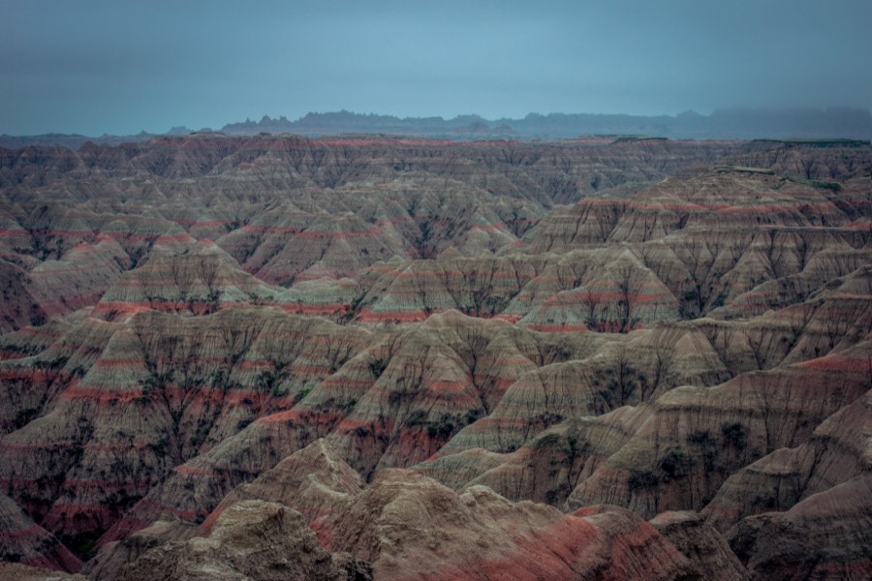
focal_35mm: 70
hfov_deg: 28.8
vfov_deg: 19.5
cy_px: 290
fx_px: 1695
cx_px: 436
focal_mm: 70
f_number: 11
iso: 400
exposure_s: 1/250
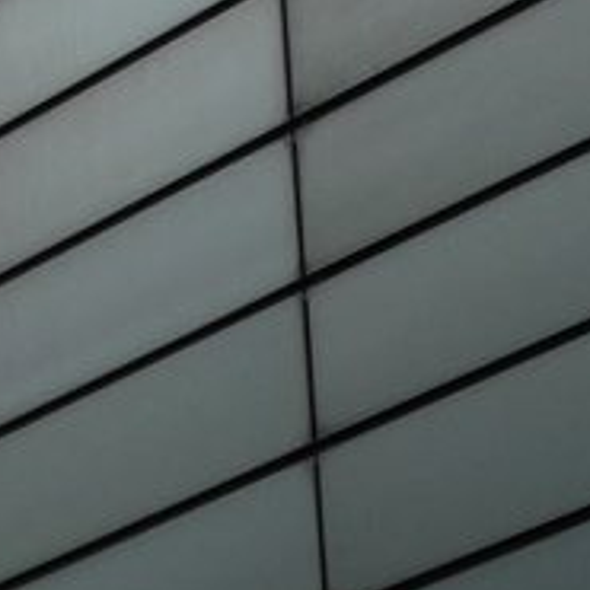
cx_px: -1148
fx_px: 4647
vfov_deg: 7.2
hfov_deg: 6.6
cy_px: 80
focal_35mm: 241
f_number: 4.1
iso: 100
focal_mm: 7.3
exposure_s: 1/160
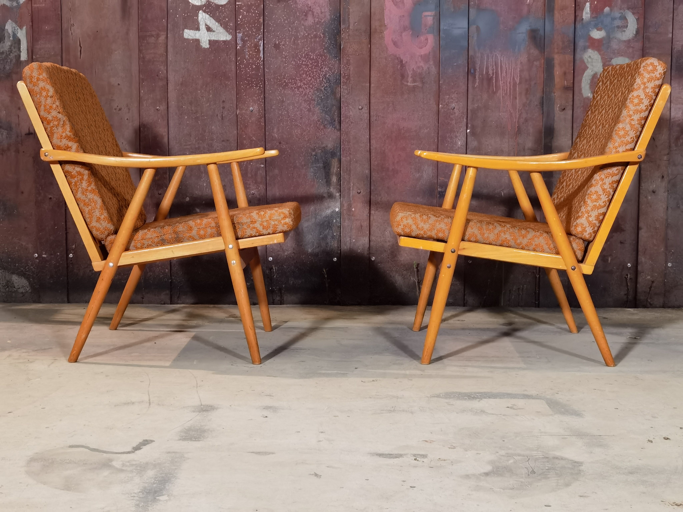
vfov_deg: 26.6
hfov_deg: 34.9
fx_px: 1085
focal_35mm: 55
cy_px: 256
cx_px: 342
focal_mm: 6.71
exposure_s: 1/50
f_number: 1.9
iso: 400
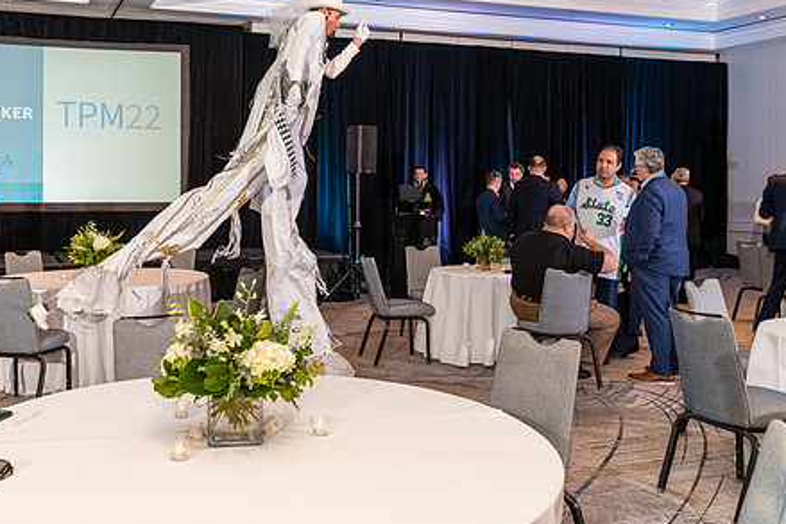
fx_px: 808
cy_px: 182
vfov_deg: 35.7
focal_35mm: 37
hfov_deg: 51.2
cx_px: 279
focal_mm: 28
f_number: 3.5
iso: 1600
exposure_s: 1/200
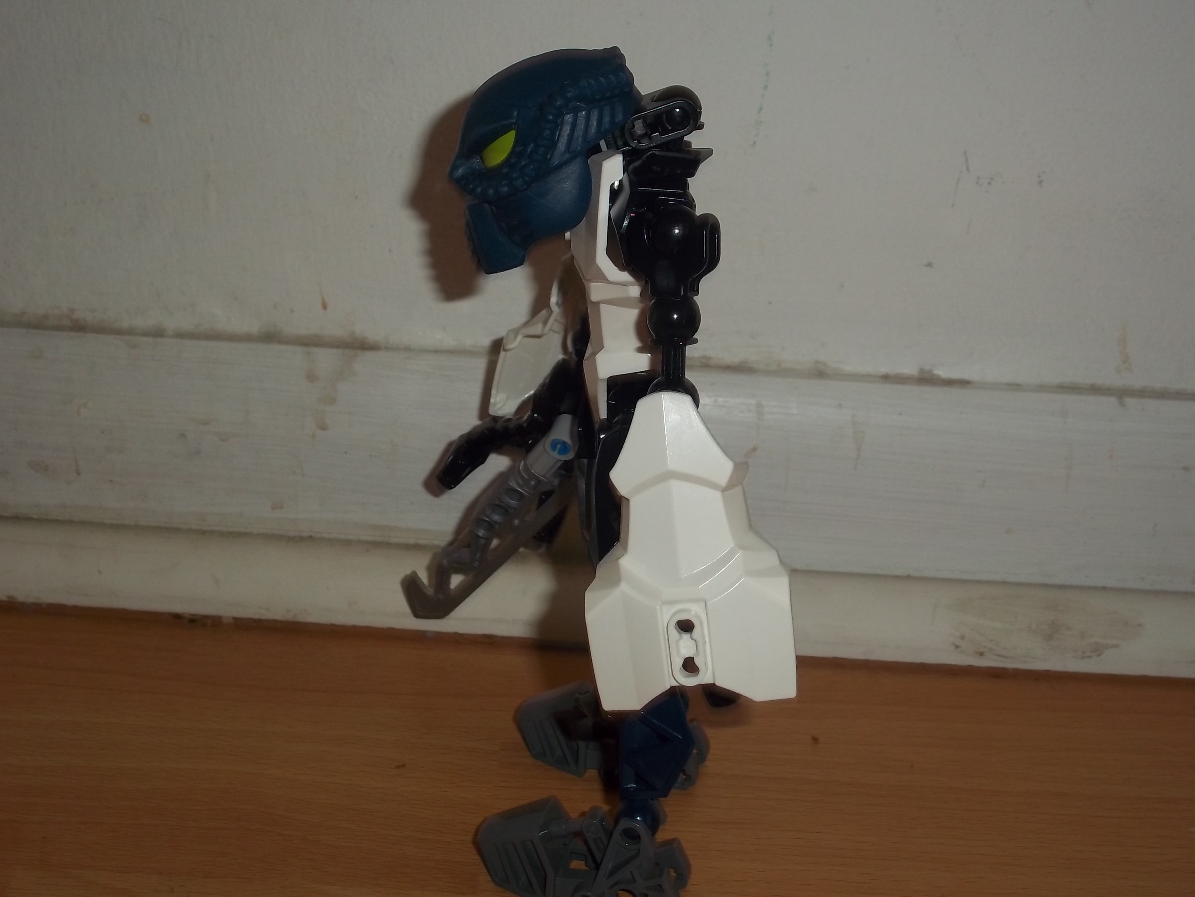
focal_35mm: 53
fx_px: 1830
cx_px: 654
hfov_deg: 36.1
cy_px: 448
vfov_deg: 27.5
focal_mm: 8.2
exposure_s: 1/40
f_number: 3.5
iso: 80
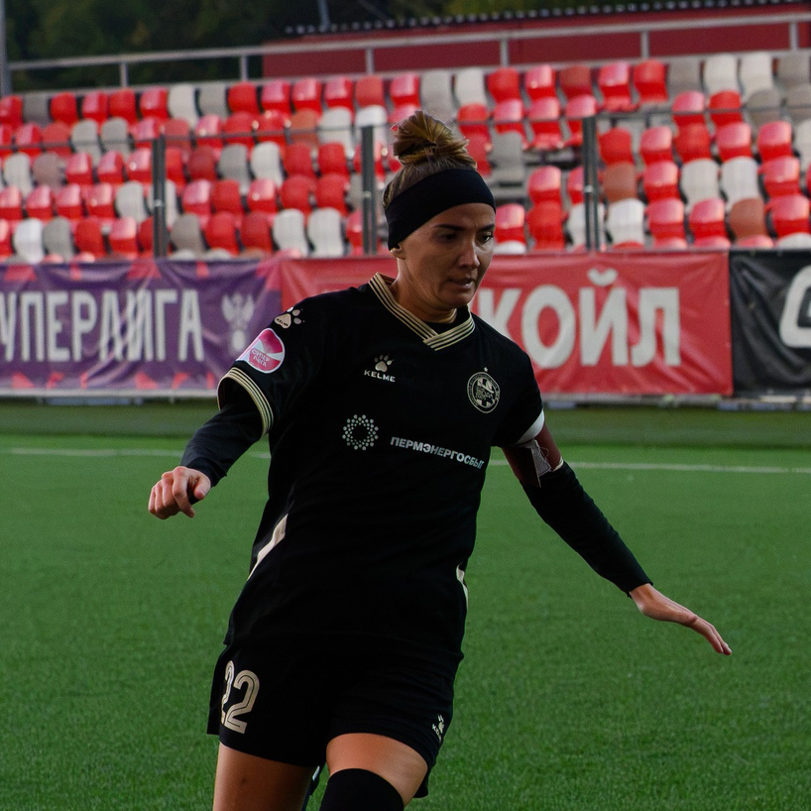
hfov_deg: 8.0
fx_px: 5672
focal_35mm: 214
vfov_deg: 8.2
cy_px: 472
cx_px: 1291
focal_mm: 70
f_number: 5.6
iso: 3200
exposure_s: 1/2000
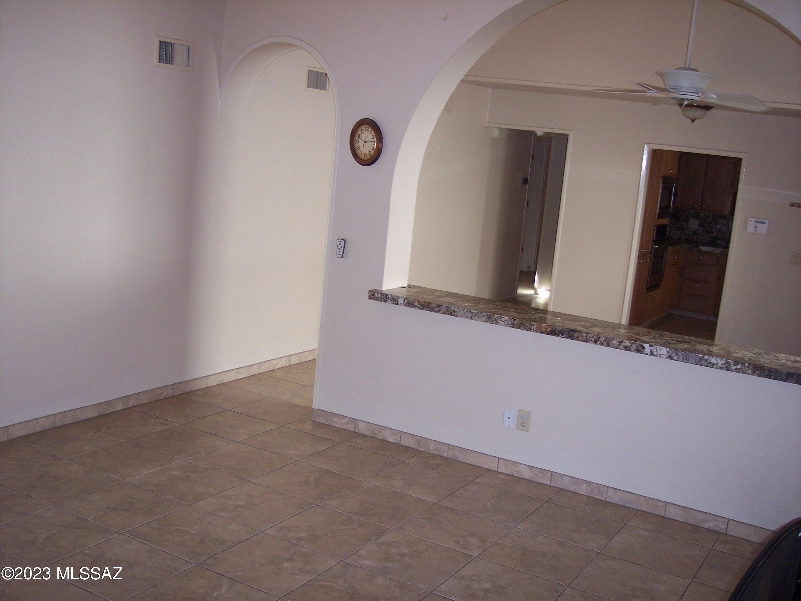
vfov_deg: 36.8
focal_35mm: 39
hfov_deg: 47.9
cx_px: 400
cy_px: 300
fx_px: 902
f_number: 2.8
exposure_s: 1/60
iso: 140
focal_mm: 8
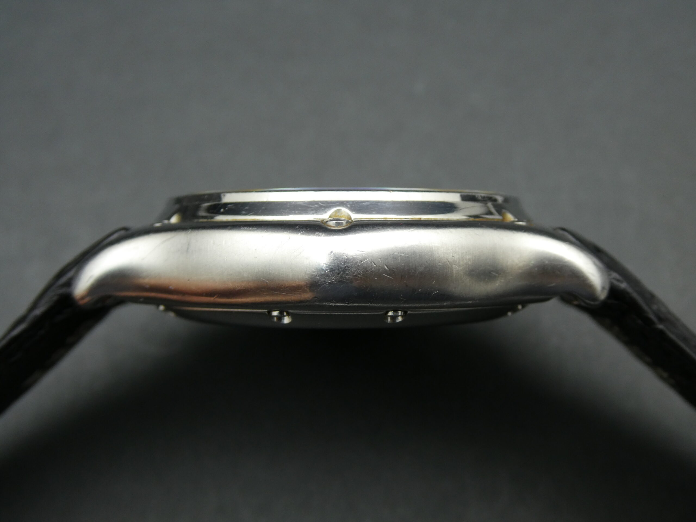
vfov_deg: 29.1
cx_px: 348
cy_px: 261
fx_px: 1005
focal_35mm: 50
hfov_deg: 38.2
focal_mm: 9
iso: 125
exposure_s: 1/80
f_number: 4.1
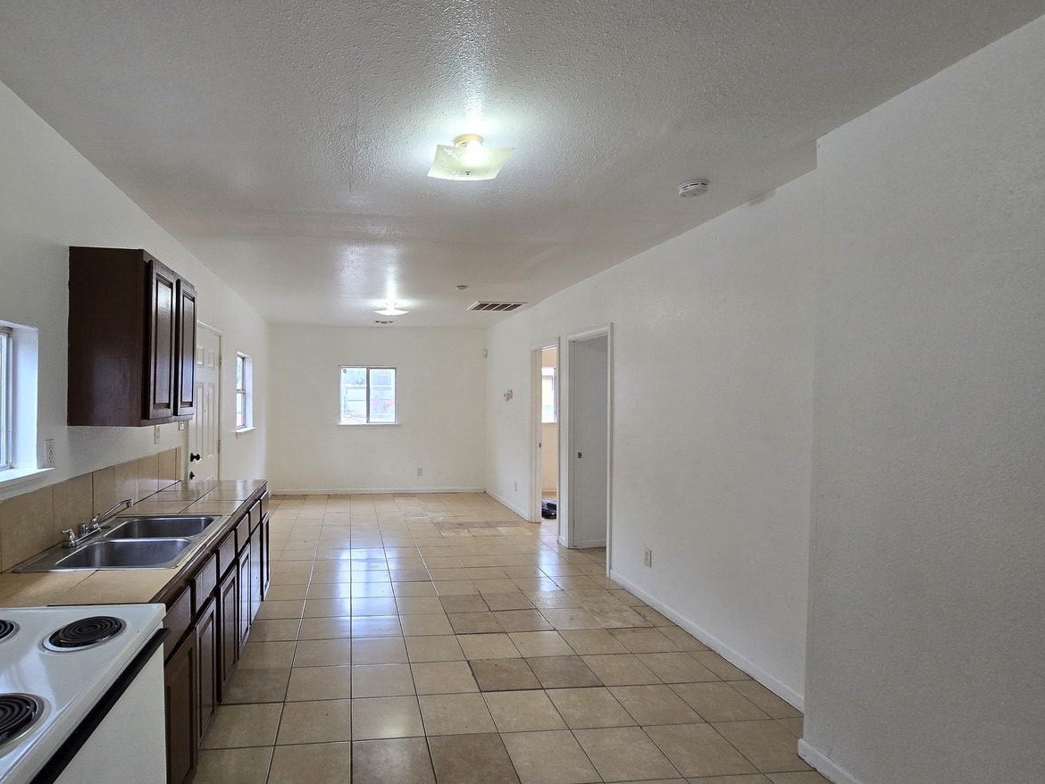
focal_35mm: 16
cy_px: 407
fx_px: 483
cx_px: 405
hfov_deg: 92.9
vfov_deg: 78.1
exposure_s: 1/60
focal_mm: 2.2
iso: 100
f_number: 2.2
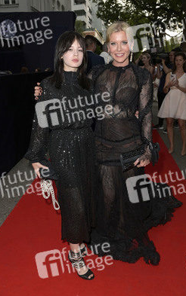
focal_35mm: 28
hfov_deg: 44.6
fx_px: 227
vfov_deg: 66.4
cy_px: 148
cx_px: 96
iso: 800
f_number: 5.6
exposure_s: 1/250
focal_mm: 27
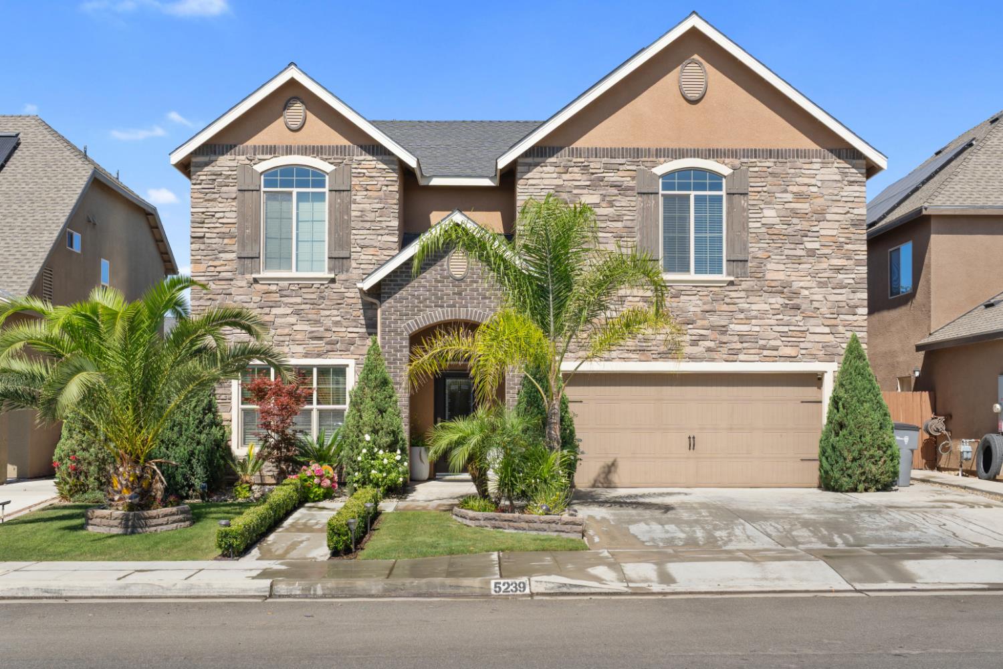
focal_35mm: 39
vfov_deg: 34.5
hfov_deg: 49.9
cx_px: 502
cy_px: 334
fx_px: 1078
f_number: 7.1
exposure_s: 1/400
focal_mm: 25.8
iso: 100
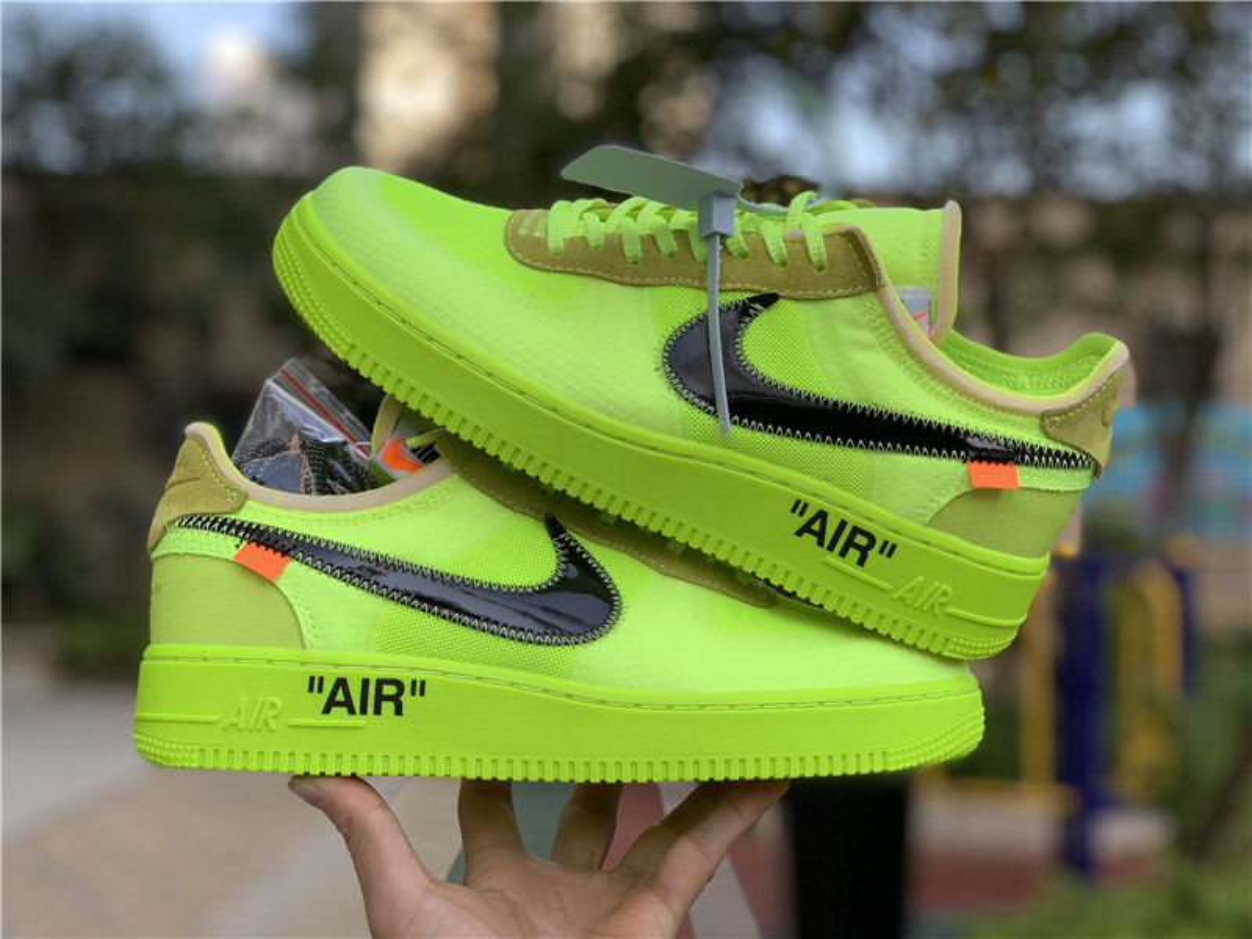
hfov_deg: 36.8
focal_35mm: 52
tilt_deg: +3.8
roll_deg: -2.2
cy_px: 470
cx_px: 626
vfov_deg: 28.0
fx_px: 1881
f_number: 2.4
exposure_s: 1/122
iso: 16
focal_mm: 6
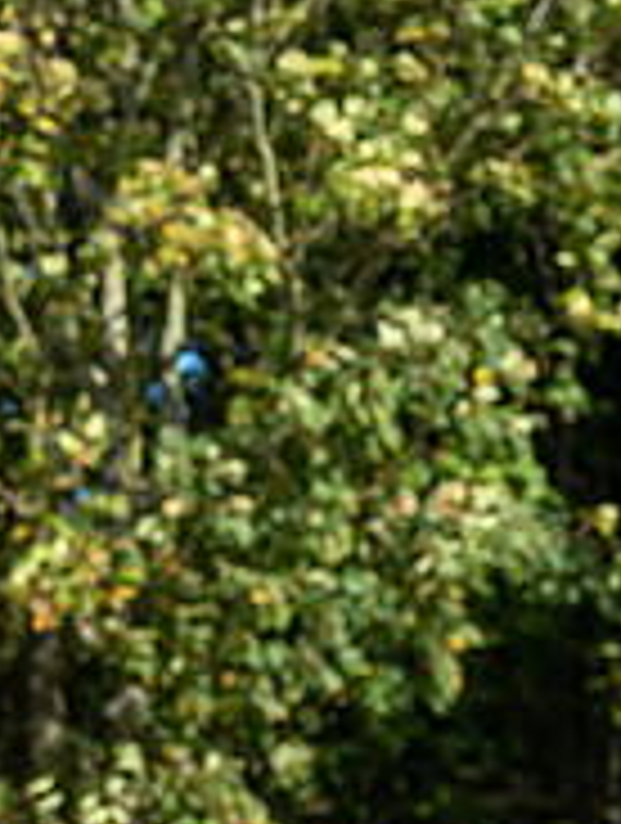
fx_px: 7222
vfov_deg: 6.5
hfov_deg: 4.8
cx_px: -773
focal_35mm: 303
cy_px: 394
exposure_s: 1/1600
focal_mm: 78
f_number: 3.2
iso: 160
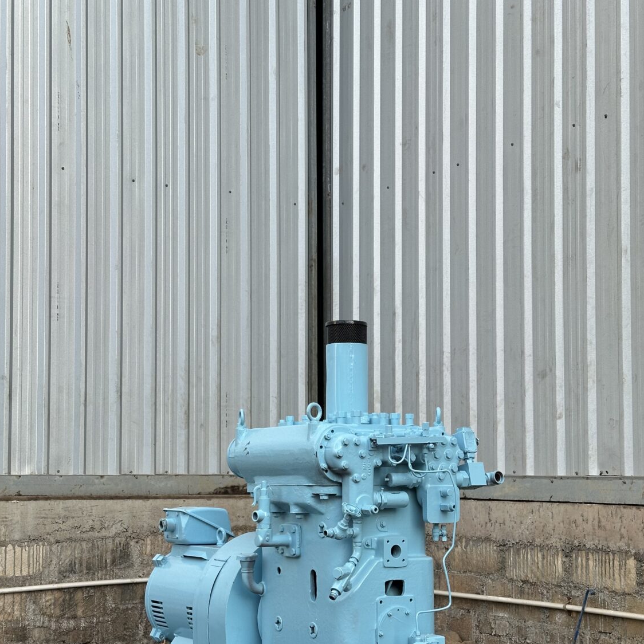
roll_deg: -1.5
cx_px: 324
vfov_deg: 29.5
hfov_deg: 29.6
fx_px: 1221
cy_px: 392
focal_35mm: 58
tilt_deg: +2.8
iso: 64
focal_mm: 6.86
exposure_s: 1/663
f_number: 1.78
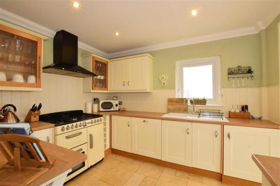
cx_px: 140
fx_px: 117
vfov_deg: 77.3
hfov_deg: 100.4
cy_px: 93
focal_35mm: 15
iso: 500
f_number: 14
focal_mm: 10
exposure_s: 1/1.6
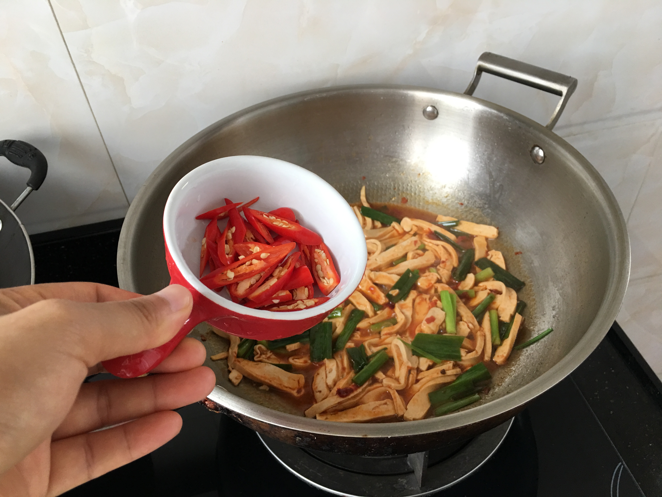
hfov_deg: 61.7
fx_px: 555
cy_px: 248
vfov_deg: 48.2
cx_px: 331
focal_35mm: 29
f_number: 2.2
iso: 64
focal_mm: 4.15
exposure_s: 1/33
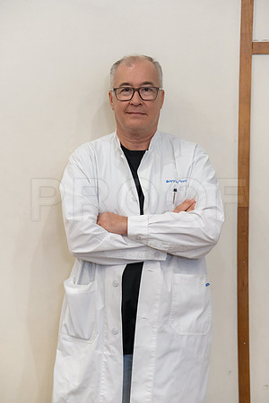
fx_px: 1087
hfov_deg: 14.1
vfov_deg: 21.0
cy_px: 202
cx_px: 134
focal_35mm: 97
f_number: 4
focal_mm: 97
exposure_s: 1/80
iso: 5000
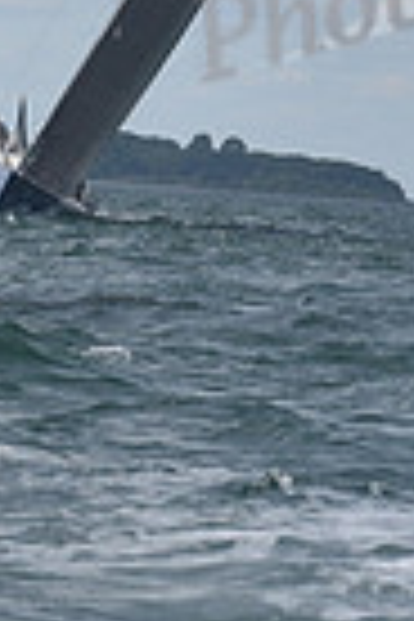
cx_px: -38
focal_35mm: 378
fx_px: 6520
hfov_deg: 3.6
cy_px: -662
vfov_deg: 5.3
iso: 320
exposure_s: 1/800
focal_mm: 90
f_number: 8
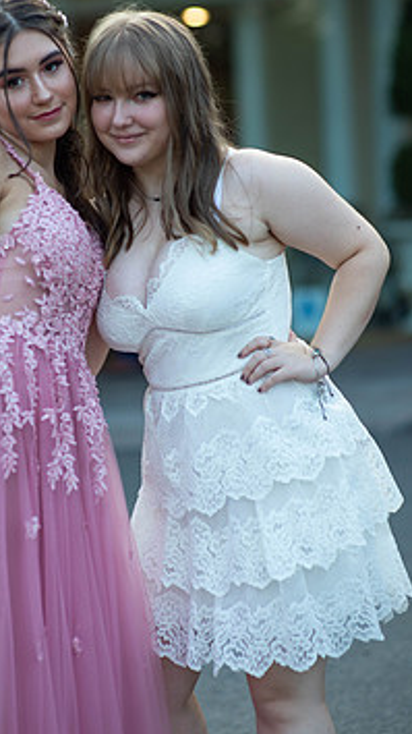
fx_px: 2196
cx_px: 121
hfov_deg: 10.7
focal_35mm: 113
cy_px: 328
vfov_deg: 18.9
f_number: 2
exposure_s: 1/1000
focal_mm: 85
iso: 250
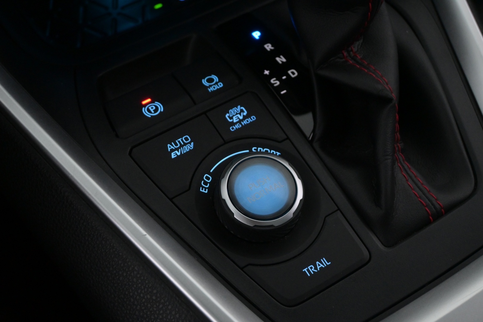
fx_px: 704
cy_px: 161
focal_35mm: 52
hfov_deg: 37.9
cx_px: 242
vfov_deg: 25.8
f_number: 5.3
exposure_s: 1/60
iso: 3600
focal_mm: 35
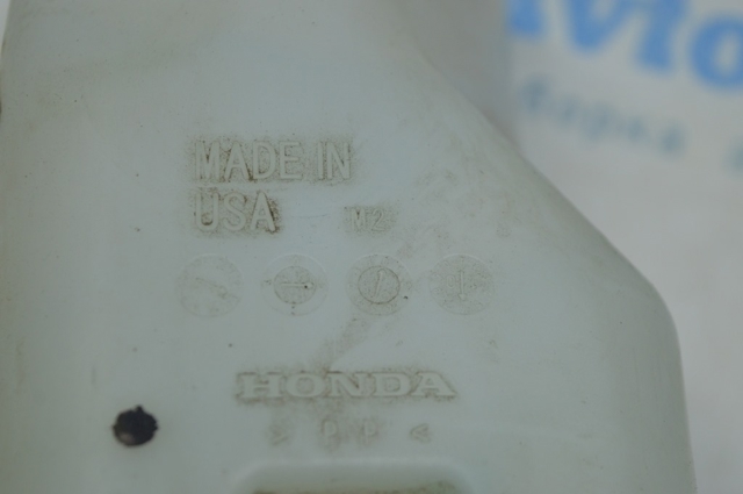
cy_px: 247
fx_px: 1701
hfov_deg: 24.6
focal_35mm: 82
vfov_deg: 16.5
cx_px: 372
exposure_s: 1/80
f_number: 5.6
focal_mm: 55
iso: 400
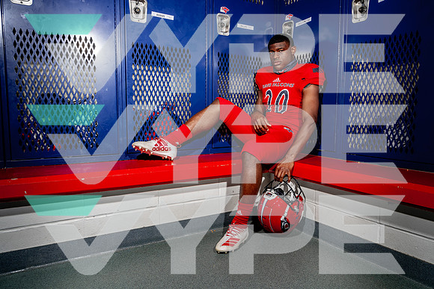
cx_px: 217
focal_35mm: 26
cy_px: 144
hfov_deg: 69.4
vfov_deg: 49.6
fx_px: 314
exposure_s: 1/125
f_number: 6.3
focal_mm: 26
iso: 100
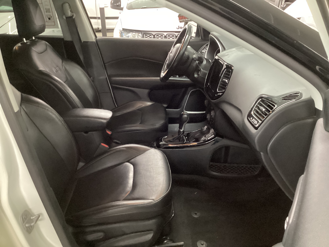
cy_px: 124
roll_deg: +1.4
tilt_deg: -25.3
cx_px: 164
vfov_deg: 45.4
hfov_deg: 58.4
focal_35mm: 31
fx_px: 295
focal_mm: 3.3
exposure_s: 1/20
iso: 640
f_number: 2.4
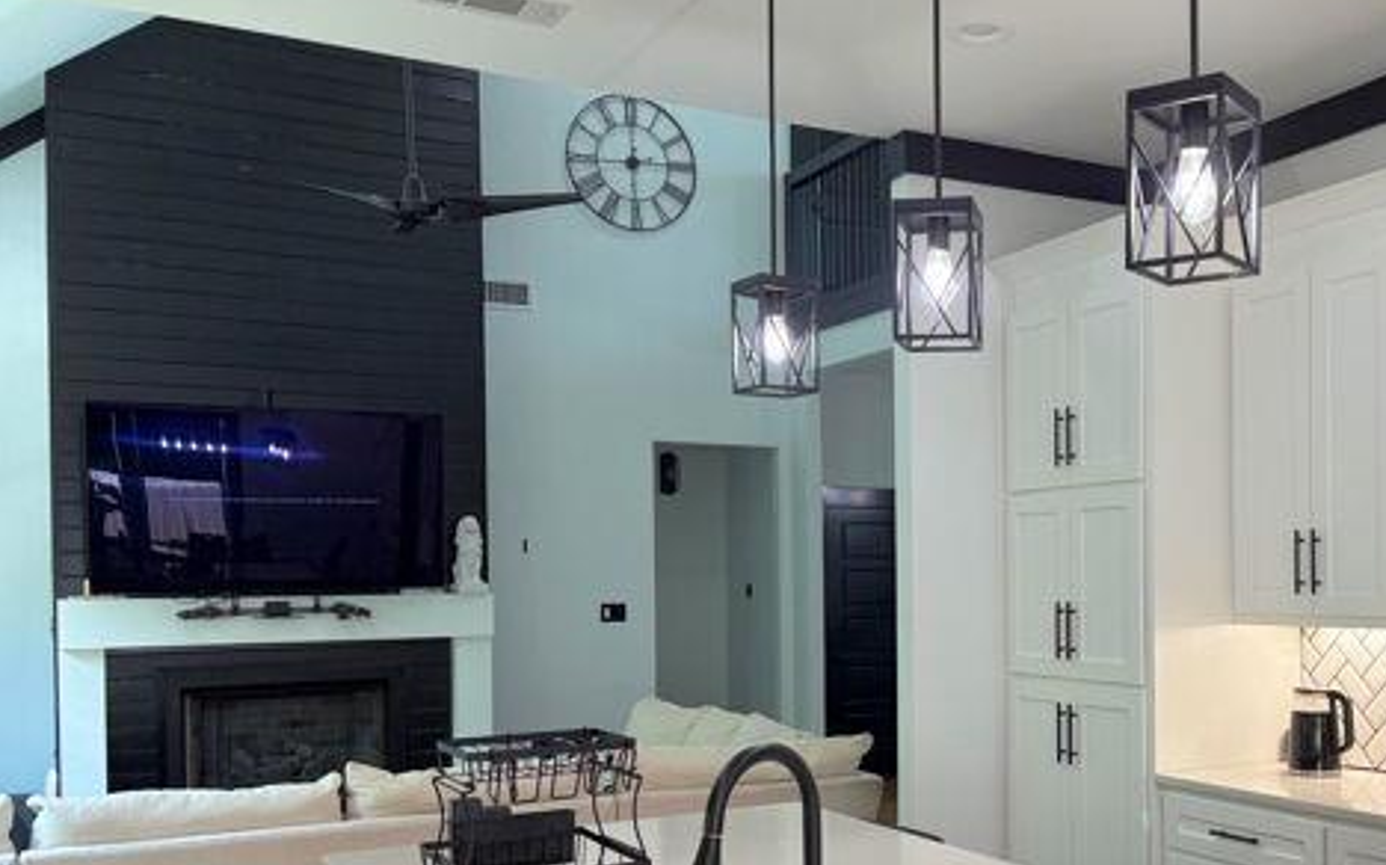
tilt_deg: +0.7
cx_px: 952
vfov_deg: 33.2
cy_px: 590
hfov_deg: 50.4
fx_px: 1435
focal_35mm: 38
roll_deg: +0.6
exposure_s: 1/120
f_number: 1.6
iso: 100
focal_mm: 5.96
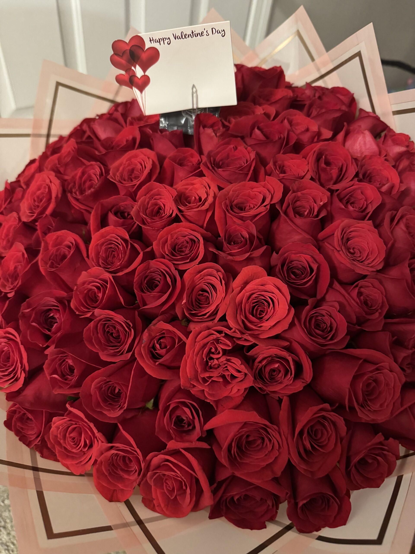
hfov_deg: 56.8
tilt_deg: -50.2
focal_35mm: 24
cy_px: 277
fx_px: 384
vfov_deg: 71.6
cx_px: 208
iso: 1250
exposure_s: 1/30
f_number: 1.78
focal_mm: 6.76
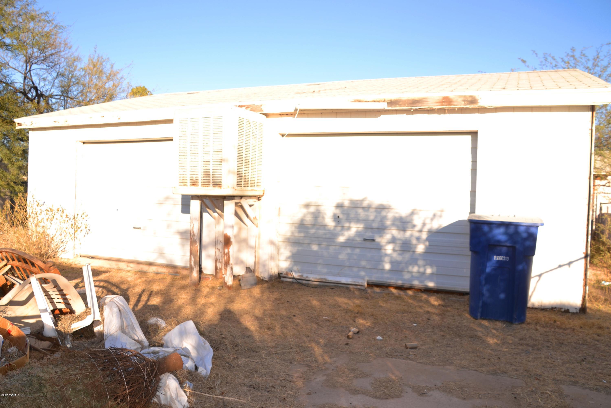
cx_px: 306
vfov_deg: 43.6
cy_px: 204
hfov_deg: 61.9
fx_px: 509
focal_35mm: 30
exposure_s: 1/200
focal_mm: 20
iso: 100
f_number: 13
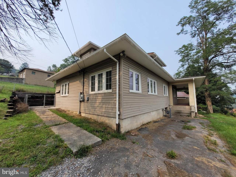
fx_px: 89
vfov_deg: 89.9
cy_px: 88
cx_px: 118
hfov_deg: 106.2
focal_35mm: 13
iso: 40
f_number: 2.2
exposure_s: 1/1182
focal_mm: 1.74
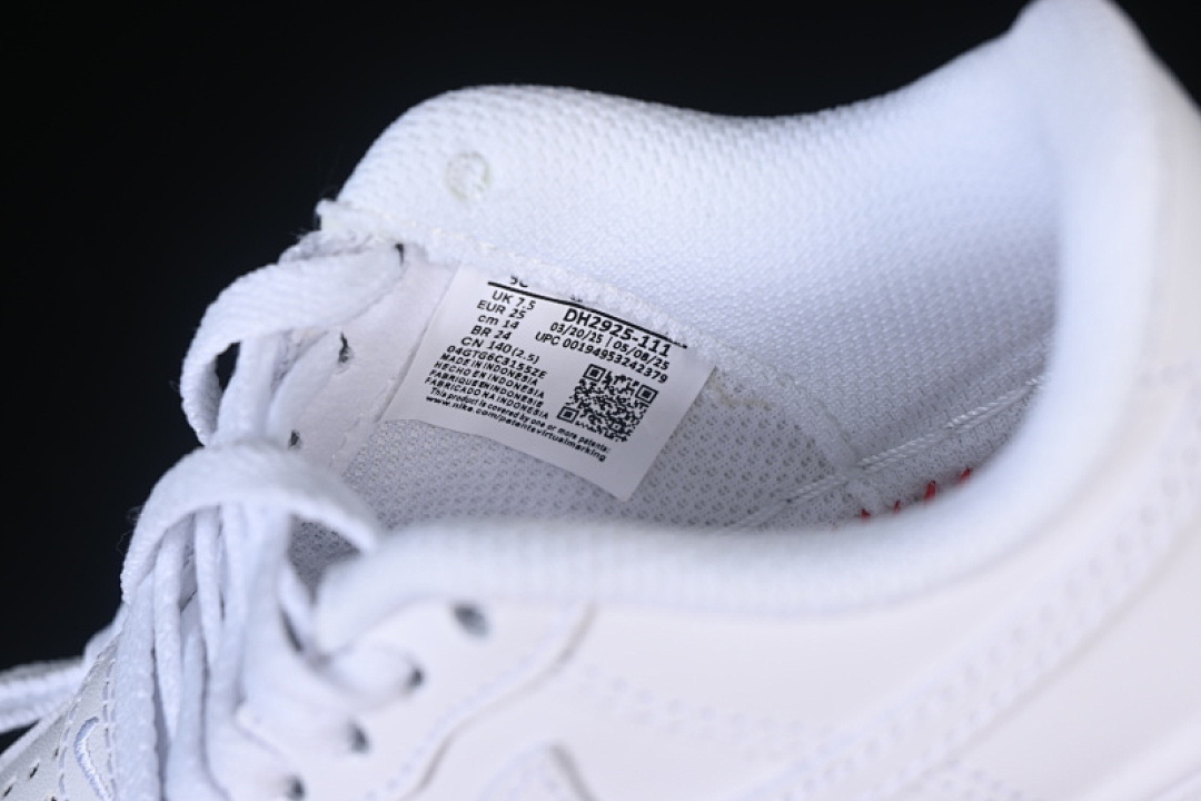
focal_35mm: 75
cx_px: 600
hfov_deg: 27.0
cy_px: 400
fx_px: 2502
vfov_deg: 18.2
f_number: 7.1
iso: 160
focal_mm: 50
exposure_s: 1/80
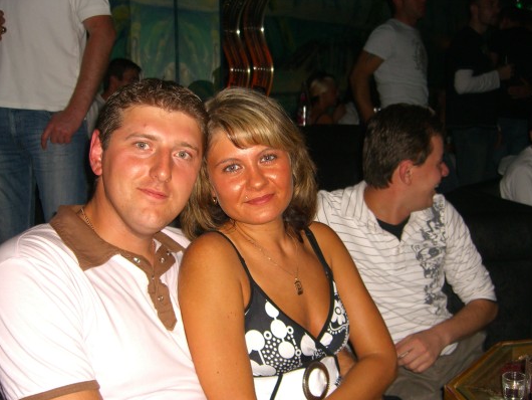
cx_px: 265
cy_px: 224
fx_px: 661
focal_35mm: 43
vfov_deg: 33.6
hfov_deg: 43.8
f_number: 2.8
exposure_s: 1/60
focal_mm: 7.9
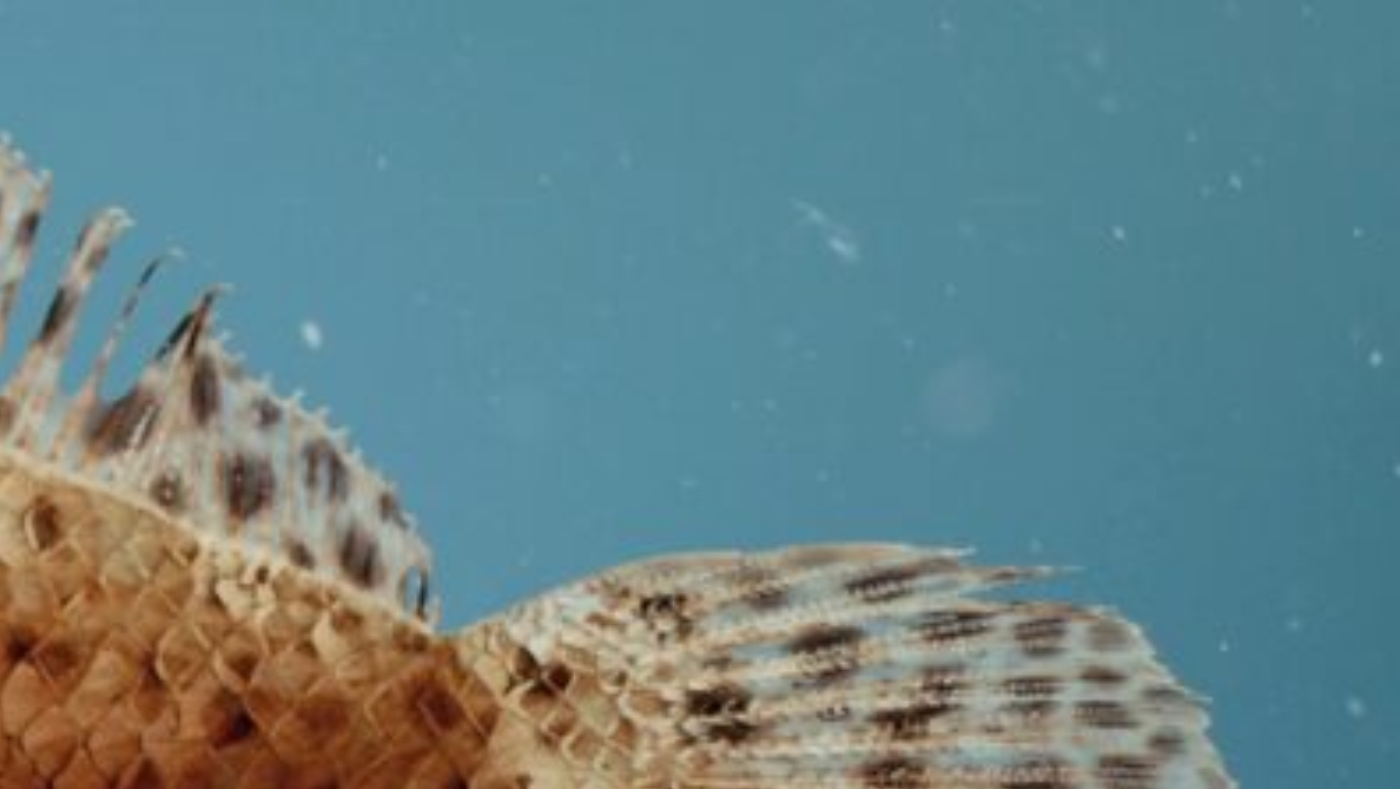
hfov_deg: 8.7
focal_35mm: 244
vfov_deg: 5.0
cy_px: 762
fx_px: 9060
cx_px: -399
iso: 100
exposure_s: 1/40
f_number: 3.2
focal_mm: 60
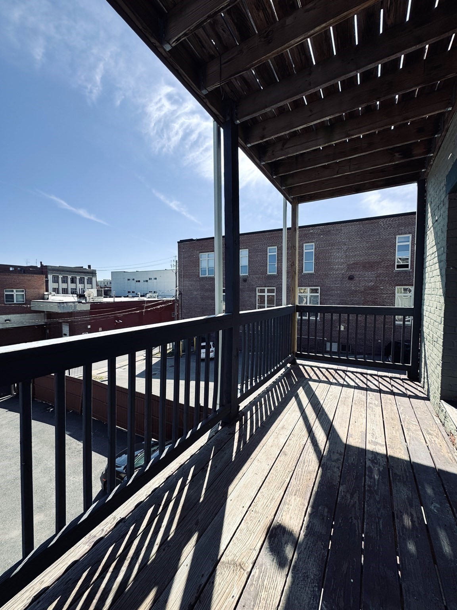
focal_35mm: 14
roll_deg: +0.0
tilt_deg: -2.9
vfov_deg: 102.1
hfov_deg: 85.7
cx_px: 228
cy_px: 305
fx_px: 246
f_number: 2.2
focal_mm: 2.22
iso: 50
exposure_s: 1/1748
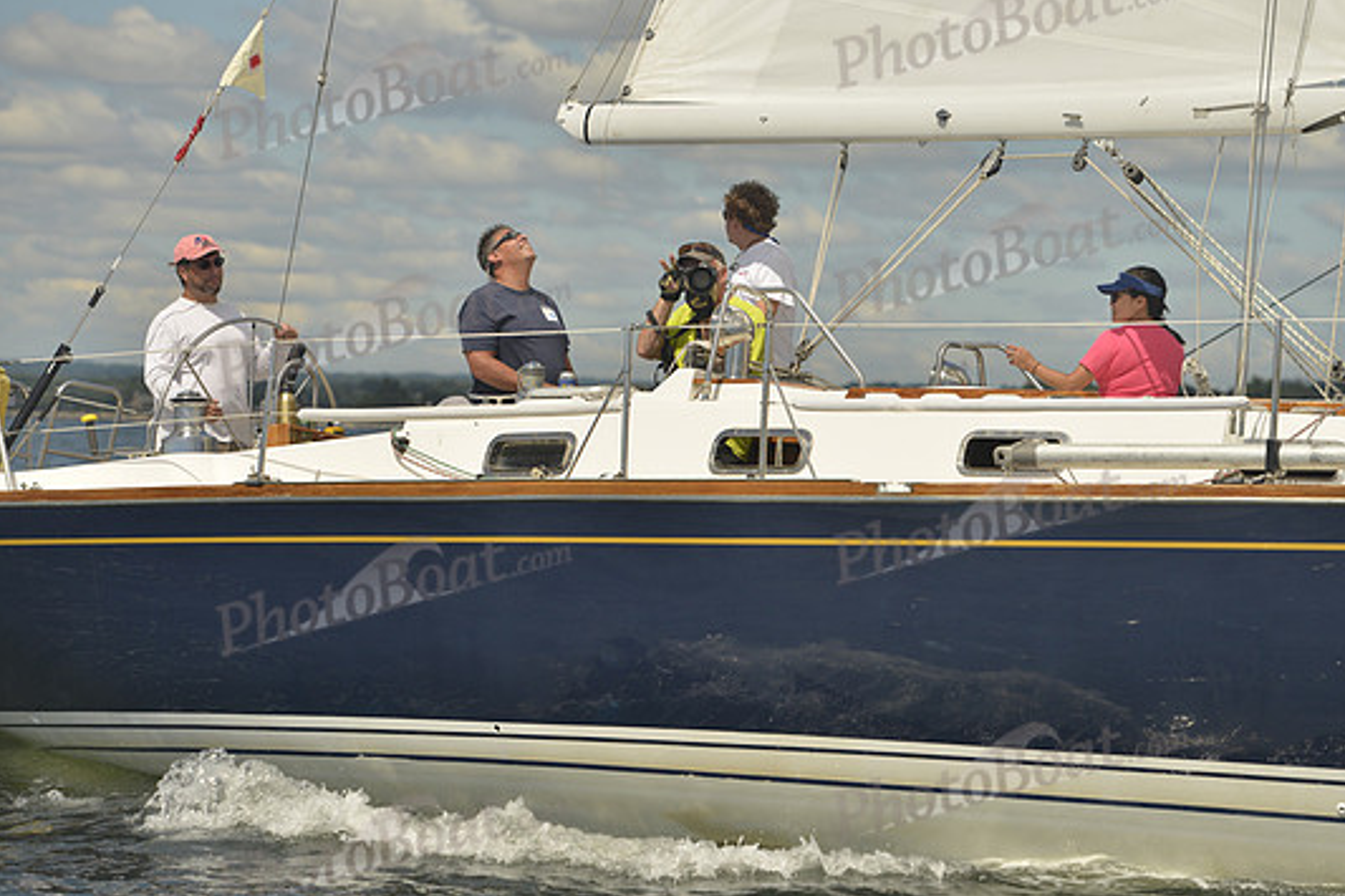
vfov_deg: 9.3
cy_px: 423
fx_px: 5490
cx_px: 704
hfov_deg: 14.0
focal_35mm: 147
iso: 200
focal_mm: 135
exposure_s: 1/800
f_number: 6.3
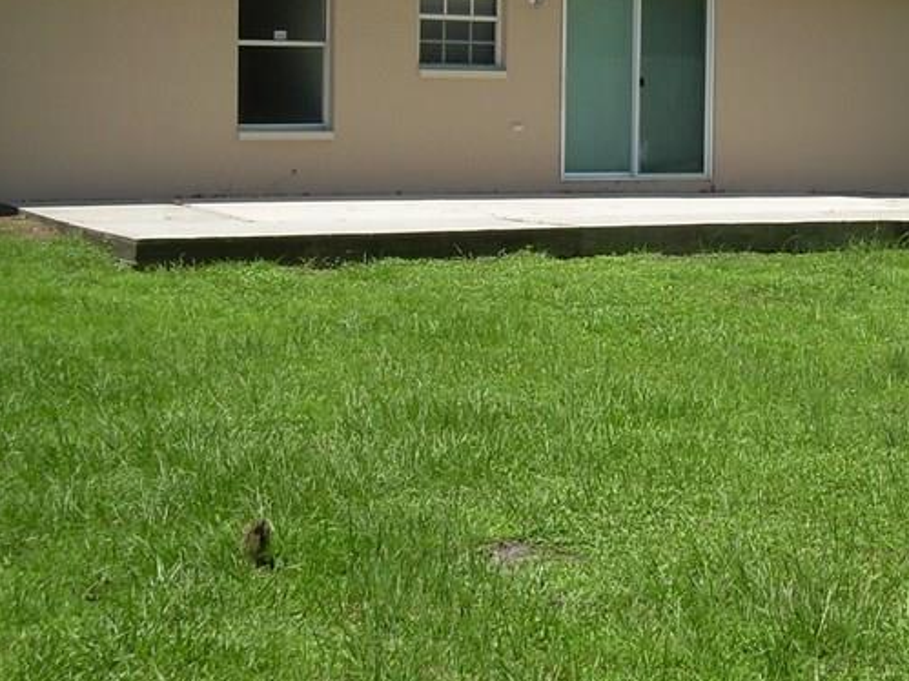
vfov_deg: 18.8
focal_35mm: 78
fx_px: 2048
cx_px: 769
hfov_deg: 24.5
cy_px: 198
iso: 50
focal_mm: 6.3
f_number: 4.6
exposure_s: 1/458
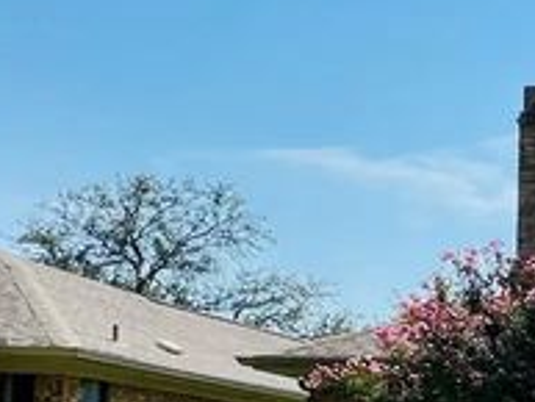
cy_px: 460
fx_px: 1067
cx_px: 987
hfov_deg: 19.8
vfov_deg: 20.2
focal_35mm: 69
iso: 32
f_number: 1.8
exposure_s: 1/1085
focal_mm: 1.57
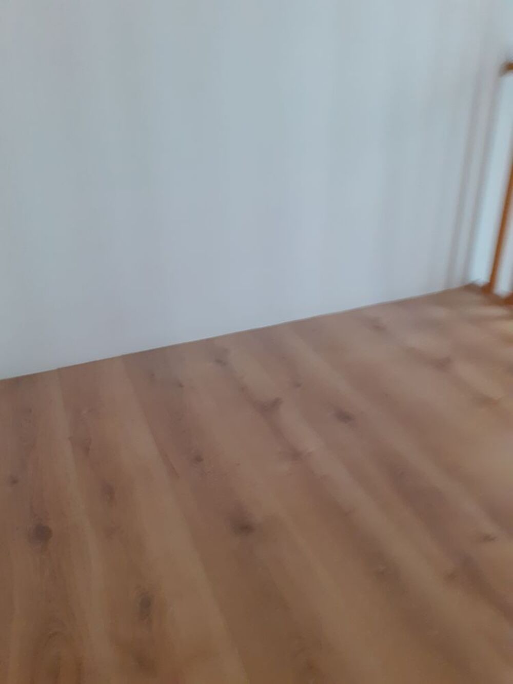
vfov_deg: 65.3
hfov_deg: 51.4
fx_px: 533
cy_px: 342
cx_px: 256
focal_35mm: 27
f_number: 1.9
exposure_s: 1/25
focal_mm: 3.6
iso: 320
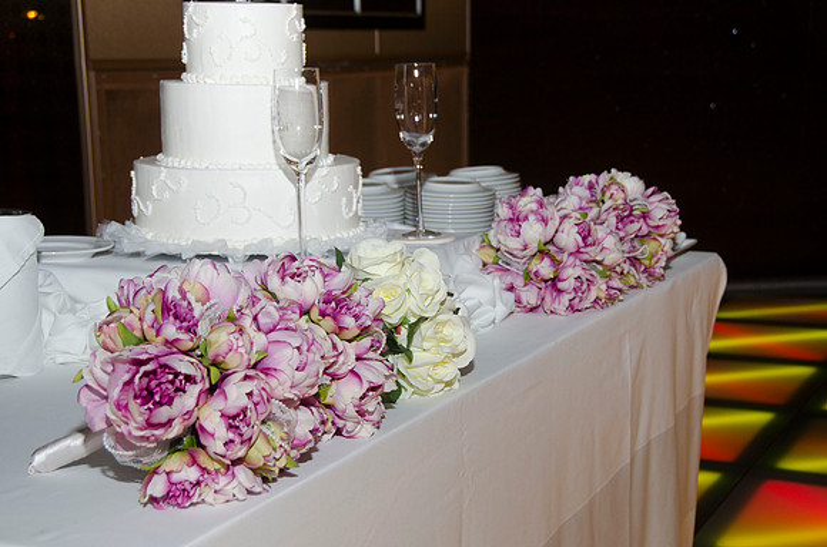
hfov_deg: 32.0
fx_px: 1444
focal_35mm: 63
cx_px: 414
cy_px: 274
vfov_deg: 21.5
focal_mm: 42
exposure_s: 1/60
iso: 400
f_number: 5.6
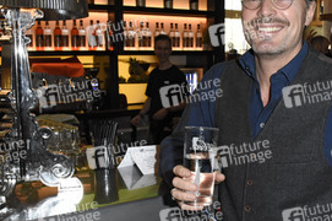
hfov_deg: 39.4
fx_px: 461
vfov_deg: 26.9
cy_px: 124
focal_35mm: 50
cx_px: 208
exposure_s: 1/60
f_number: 6.3
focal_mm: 20
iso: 2000
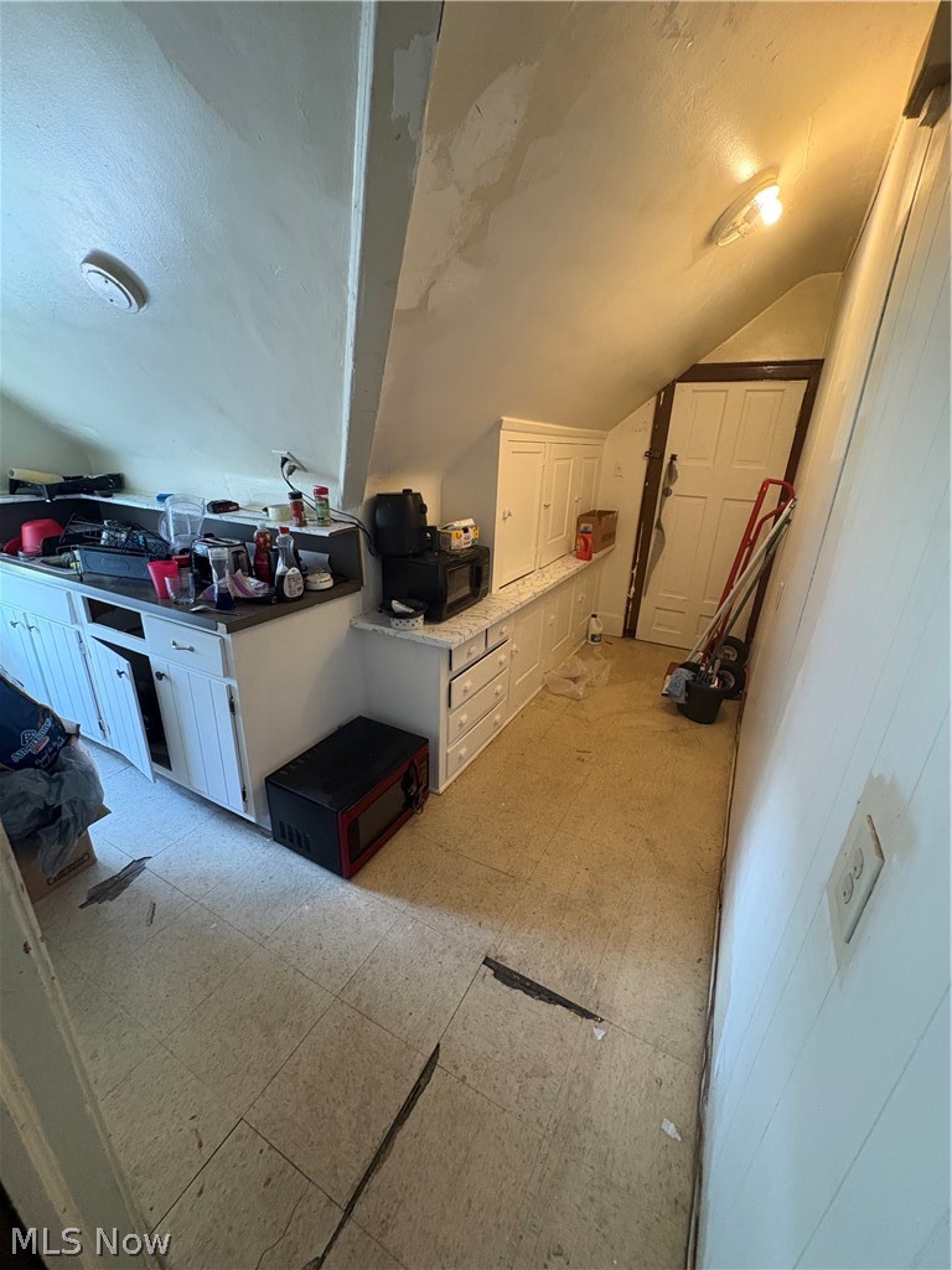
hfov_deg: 85.7
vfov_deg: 102.1
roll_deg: -1.0
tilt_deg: -20.0
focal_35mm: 14
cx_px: 476
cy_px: 635
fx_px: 513
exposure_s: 1/60
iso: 500
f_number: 2.2
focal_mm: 2.22
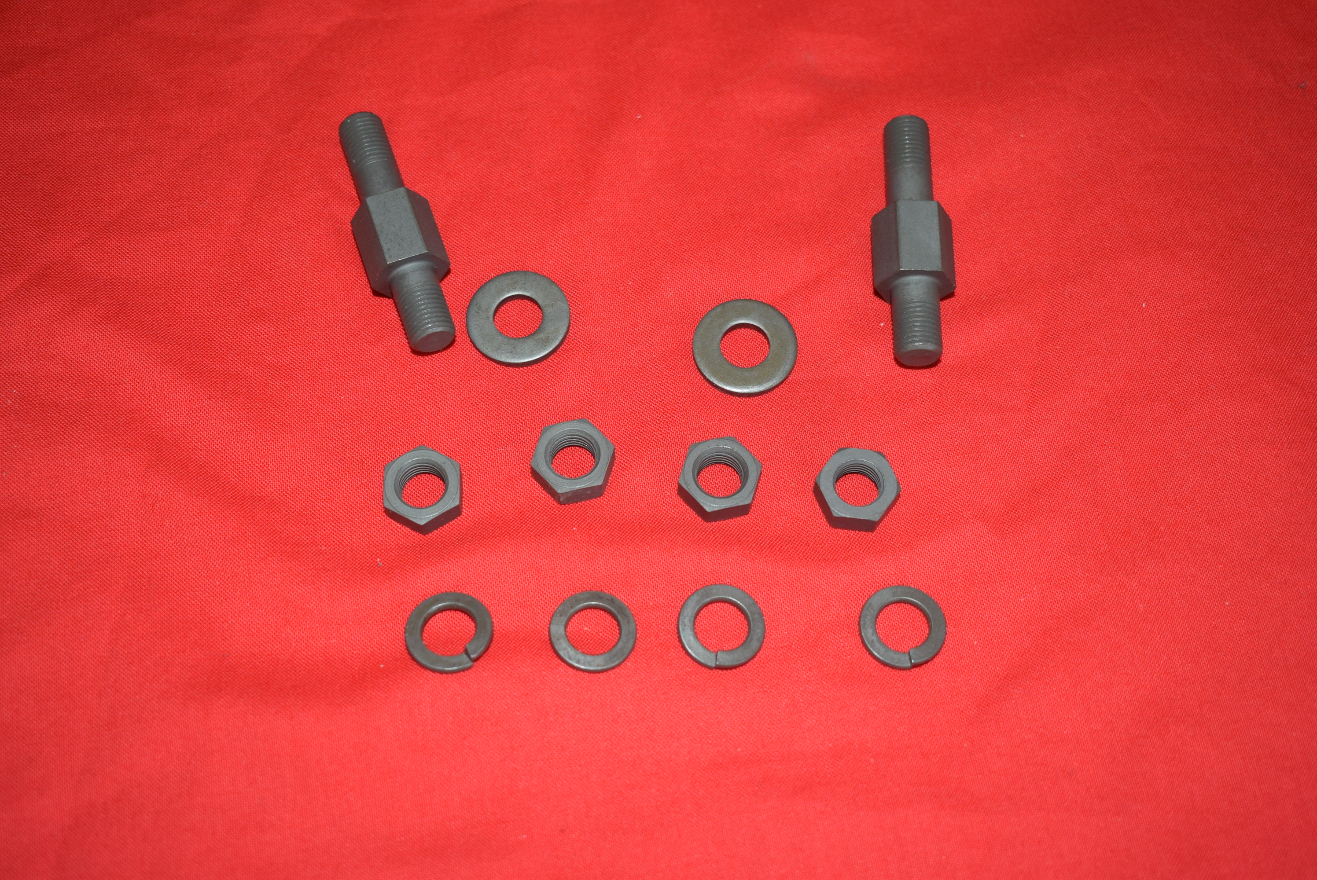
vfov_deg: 29.9
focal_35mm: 45
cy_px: 440
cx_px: 658
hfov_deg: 43.6
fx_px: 1647
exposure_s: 1/40
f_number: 5
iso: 320
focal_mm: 30
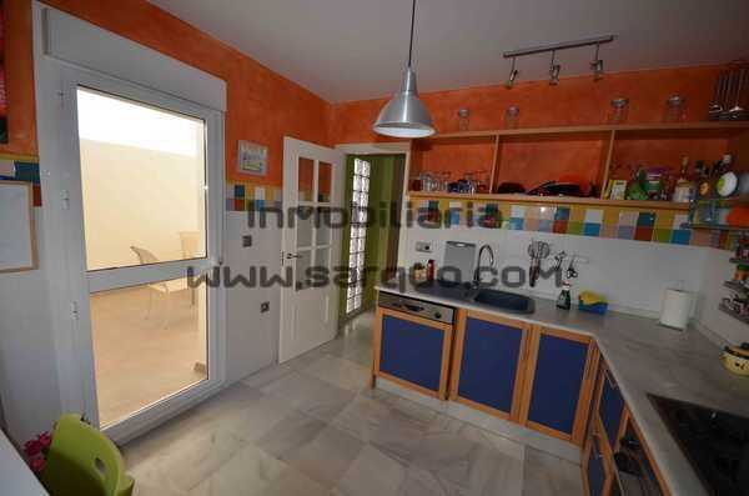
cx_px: 374
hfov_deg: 103.4
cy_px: 248
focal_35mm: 14
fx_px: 296
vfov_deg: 79.9
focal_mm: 9.5
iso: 400
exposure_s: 1/125
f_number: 4.8
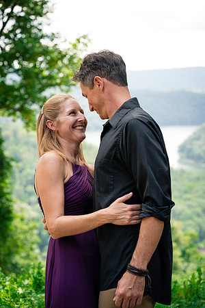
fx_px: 726
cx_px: 102
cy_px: 154
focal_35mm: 85
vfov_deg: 23.9
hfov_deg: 16.1
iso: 800
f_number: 5
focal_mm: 85
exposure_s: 1/800
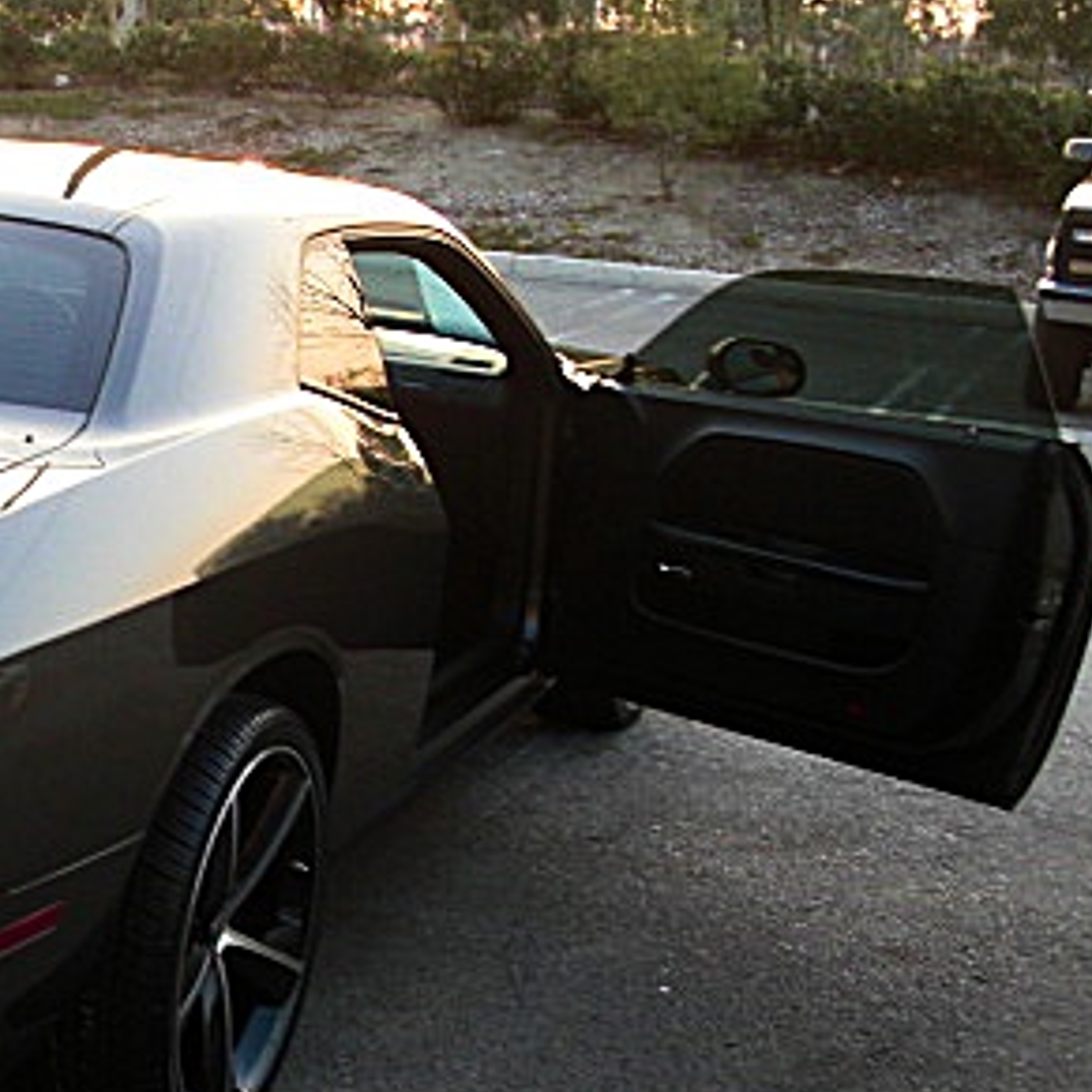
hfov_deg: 23.8
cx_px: 56
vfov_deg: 24.6
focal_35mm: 70
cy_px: 694
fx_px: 2498
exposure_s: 1/100
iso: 100
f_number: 2.8
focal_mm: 6.3
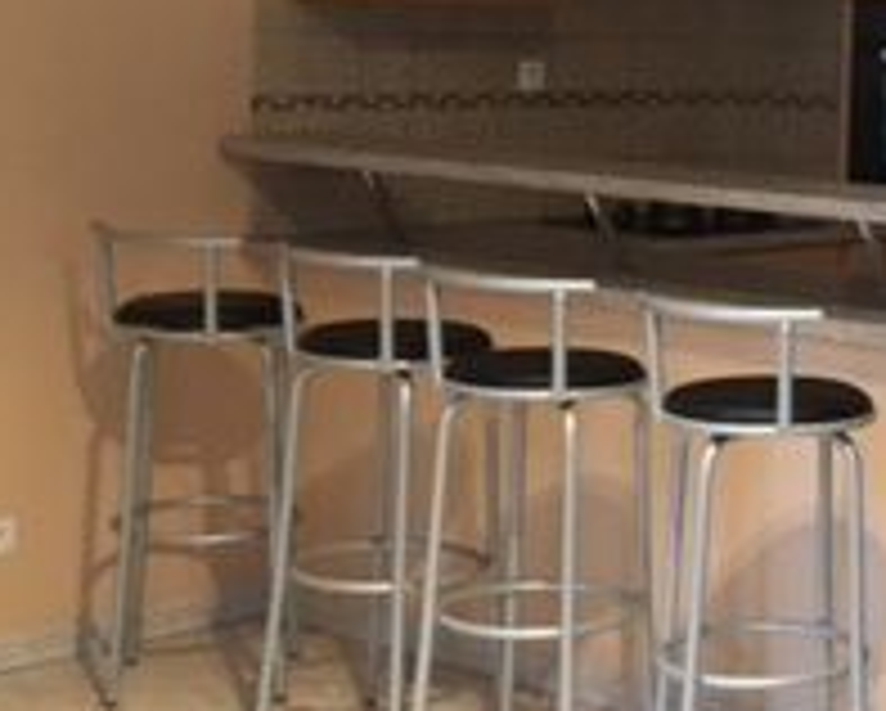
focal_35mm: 92
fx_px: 2415
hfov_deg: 19.3
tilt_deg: +0.3
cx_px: 1124
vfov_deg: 16.6
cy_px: 135
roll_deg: -1.7
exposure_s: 1/20
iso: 200
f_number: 2.2
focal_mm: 4.15
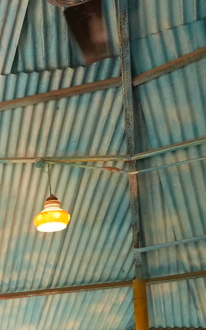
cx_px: -233
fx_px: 602
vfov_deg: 27.6
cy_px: 377
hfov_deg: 14.9
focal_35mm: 67
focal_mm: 16
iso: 4000
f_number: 2.8
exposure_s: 1/640
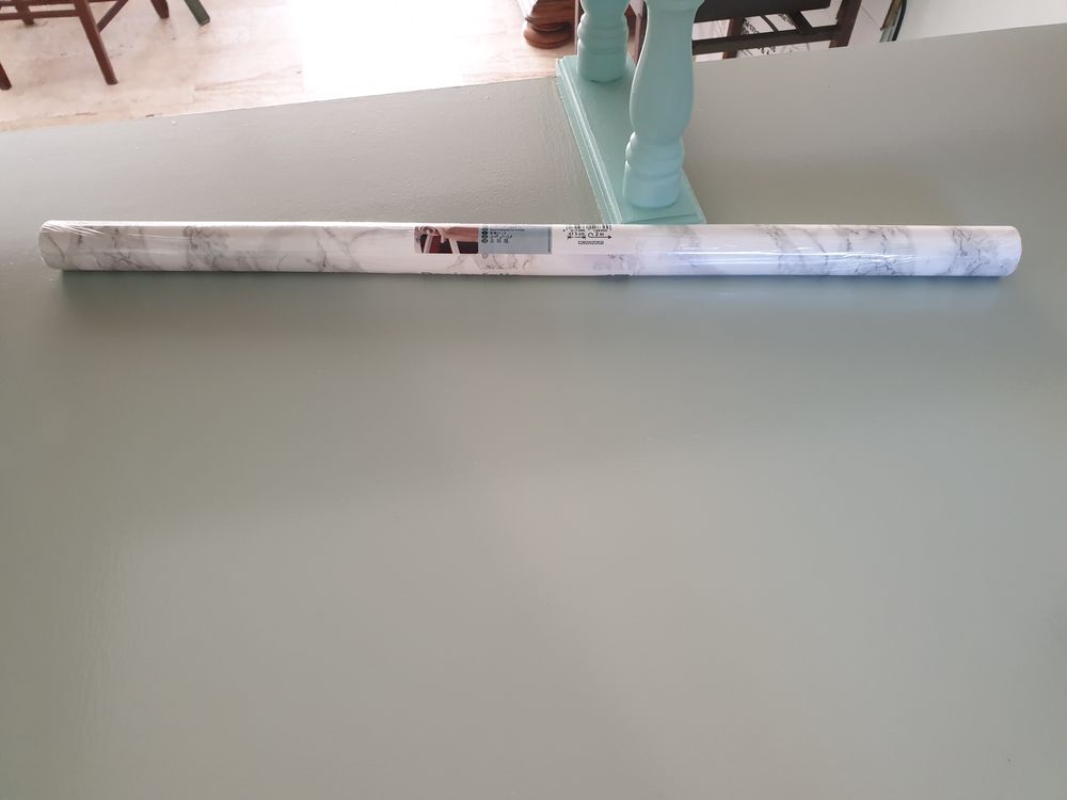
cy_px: 400
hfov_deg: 67.3
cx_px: 534
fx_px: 801
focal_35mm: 26
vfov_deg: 53.1
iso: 320
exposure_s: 1/60
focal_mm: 4.3
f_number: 2.4
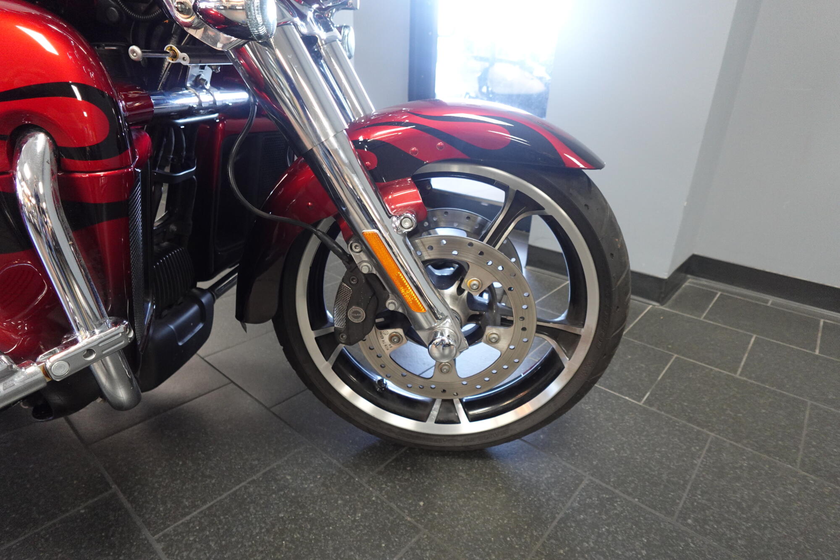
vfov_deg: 61.9
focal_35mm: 20
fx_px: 467
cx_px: 420
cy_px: 280
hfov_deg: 84.0
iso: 1000
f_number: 2
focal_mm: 7.6
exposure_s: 1/80
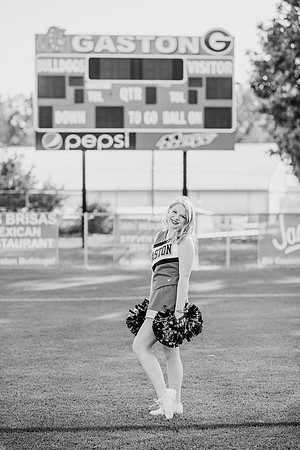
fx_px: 1062
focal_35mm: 85
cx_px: 150
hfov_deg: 16.1
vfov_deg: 23.9
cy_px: 225
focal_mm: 85
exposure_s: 1/1000
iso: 160
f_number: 2.5
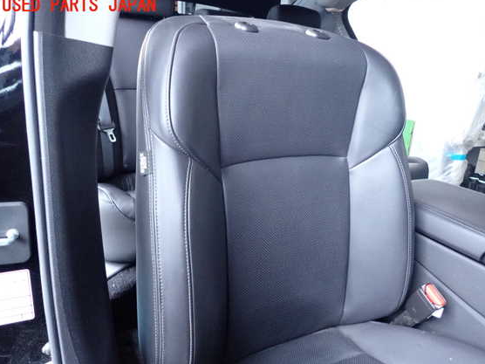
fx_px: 378
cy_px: 191
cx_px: 259
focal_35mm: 27
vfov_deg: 51.3
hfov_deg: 65.3
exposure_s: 1/125
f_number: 2
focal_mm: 4.5
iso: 1250
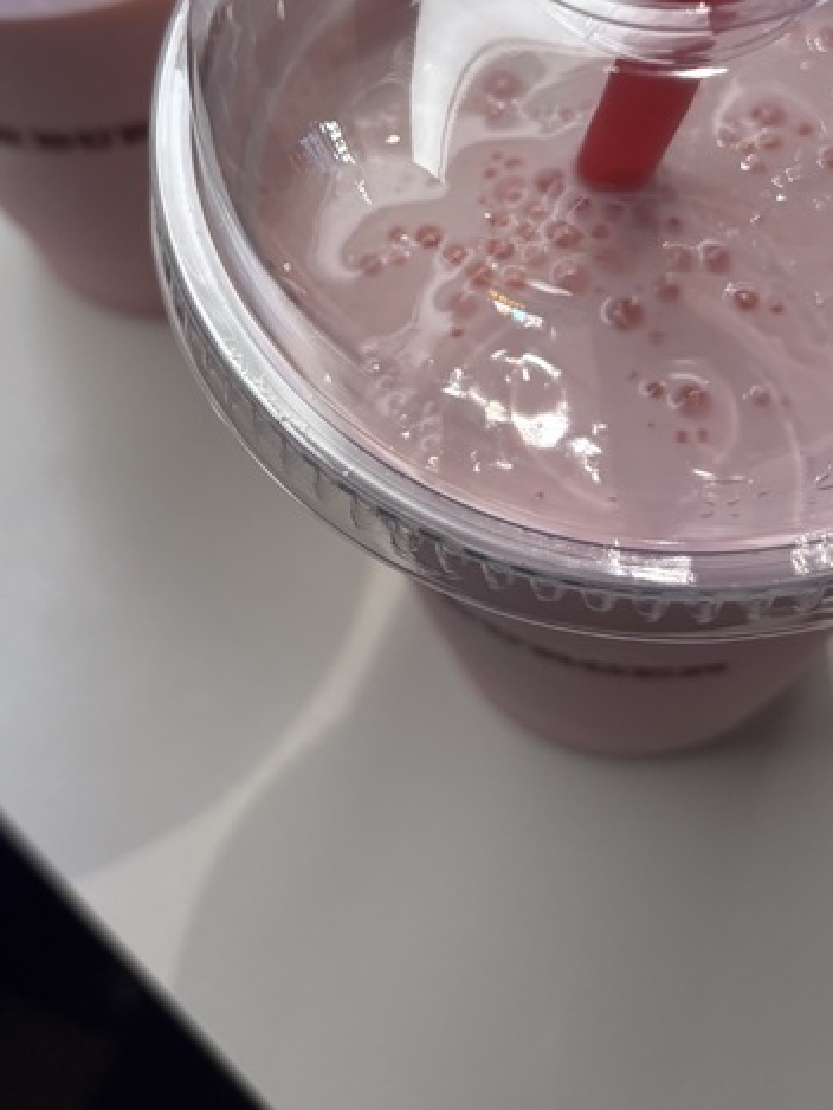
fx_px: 1636
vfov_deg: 35.6
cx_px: 367
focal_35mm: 51
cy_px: 149
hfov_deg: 28.5
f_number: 1.6
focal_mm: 5.96
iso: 160
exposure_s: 1/50
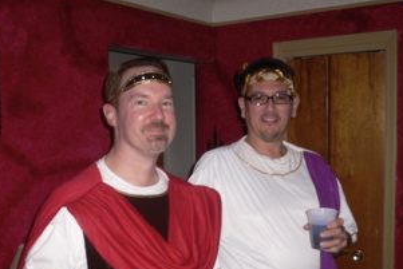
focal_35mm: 51
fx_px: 571
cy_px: 170
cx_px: 210
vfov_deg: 26.4
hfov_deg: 38.9
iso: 150
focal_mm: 6.8
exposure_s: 1/60
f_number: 3.1
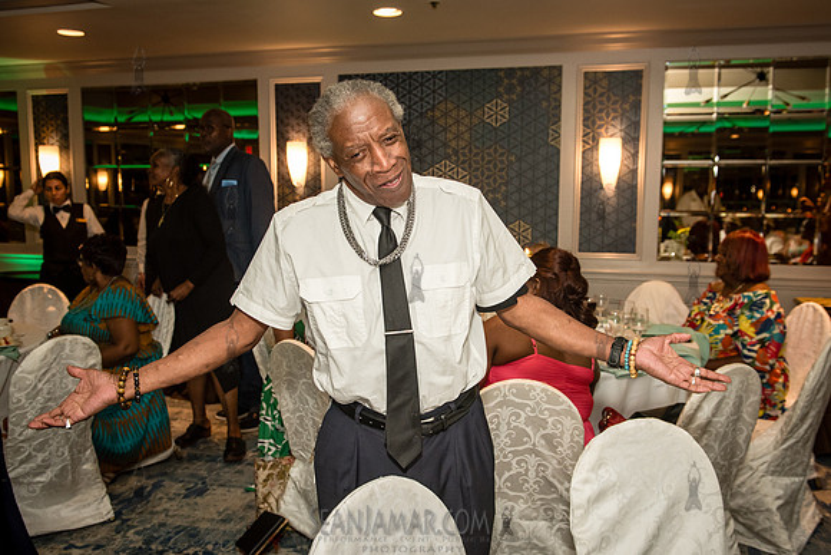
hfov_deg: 58.5
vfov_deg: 40.9
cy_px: 294
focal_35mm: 32
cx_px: 413
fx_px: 742
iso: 1600
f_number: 3.5
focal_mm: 28
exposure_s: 1/160
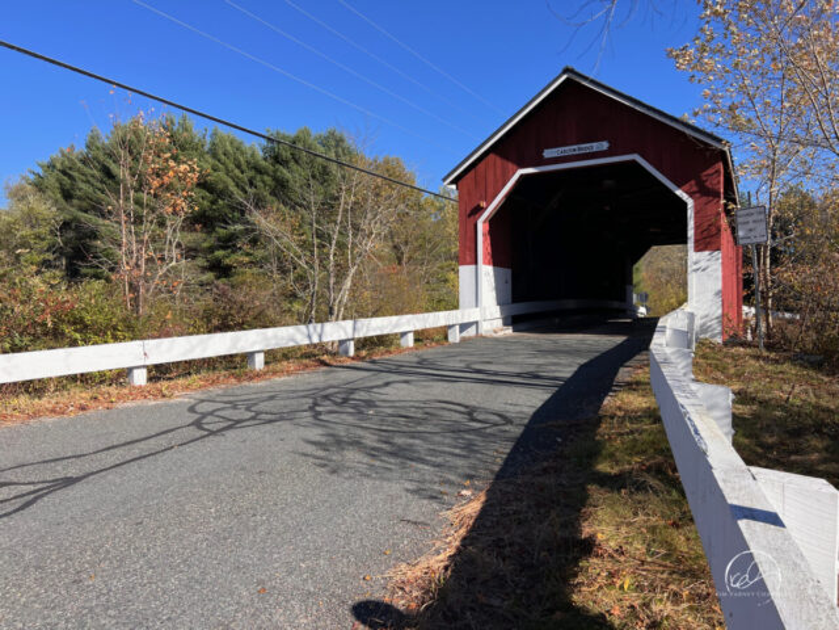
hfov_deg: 67.3
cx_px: 420
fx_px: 630
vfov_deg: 53.1
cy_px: 315
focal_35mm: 26
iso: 50
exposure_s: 1/2632
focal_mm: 5.7
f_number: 1.5
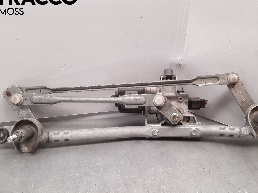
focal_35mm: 34
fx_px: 253
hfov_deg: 53.9
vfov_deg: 41.7
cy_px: 105
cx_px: 140
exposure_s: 1/100
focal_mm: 2.91
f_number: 1.9
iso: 80
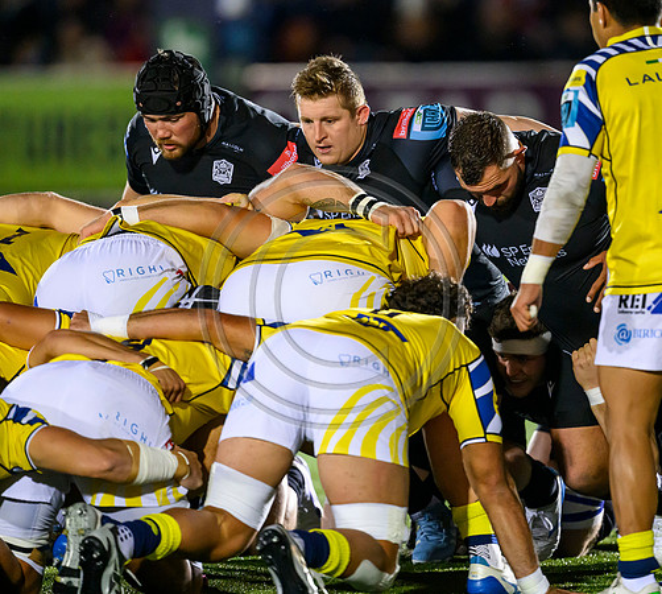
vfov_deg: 3.0
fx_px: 11444
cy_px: 254
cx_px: 415
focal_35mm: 557
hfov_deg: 3.3
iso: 6400
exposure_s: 1/800
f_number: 2.8
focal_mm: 400
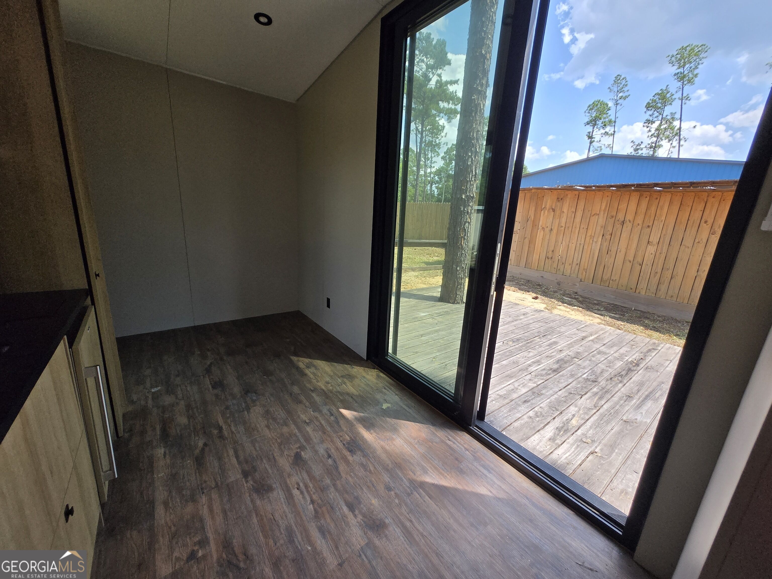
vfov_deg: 89.9
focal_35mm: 13
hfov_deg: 106.2
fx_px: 290
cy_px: 290
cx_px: 386
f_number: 2.2
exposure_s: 1/271
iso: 25
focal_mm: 1.7
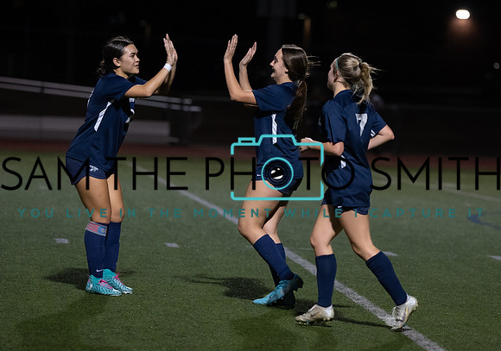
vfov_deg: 7.3
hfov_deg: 10.3
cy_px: 169
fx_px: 2767
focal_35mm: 196
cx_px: 289
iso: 5000
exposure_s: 1/1000
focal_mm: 141
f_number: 2.8
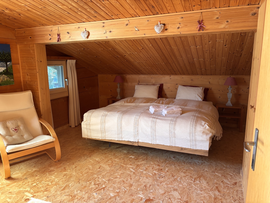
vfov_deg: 53.1
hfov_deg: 67.3
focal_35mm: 26
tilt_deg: -10.6
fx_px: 203
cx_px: 135
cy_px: 102
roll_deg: +0.5
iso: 125
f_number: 1.6
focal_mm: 5.96
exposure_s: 1/62
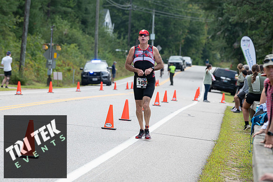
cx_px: 136
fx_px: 1365
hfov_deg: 11.4
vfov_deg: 7.6
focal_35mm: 180
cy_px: 91
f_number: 5.6
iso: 200
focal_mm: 180
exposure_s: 1/200
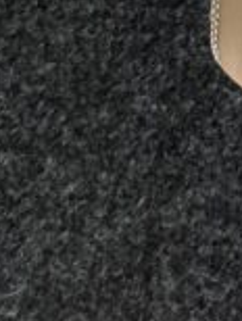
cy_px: -472
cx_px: 446
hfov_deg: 5.9
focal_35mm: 249
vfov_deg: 7.4
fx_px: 2315
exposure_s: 1/50
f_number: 1.78
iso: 80
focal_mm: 6.86
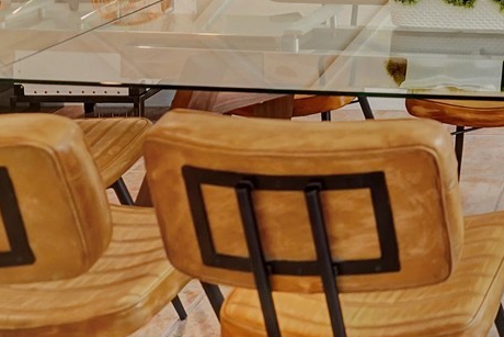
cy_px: -204
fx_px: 826
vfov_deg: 19.3
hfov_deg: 26.8
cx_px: 704
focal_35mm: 59
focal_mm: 16
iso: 1600
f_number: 2.8
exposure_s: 1/1250
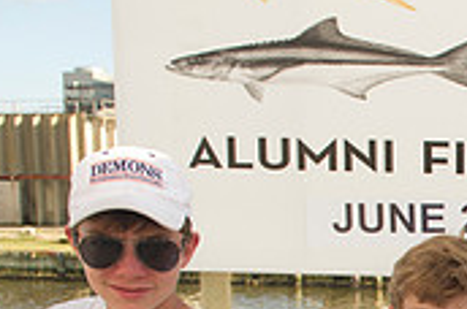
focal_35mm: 81
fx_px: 1049
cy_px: 423
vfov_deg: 15.8
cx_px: 638
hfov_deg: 22.1
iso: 400
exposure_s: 1/250
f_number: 10
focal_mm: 24
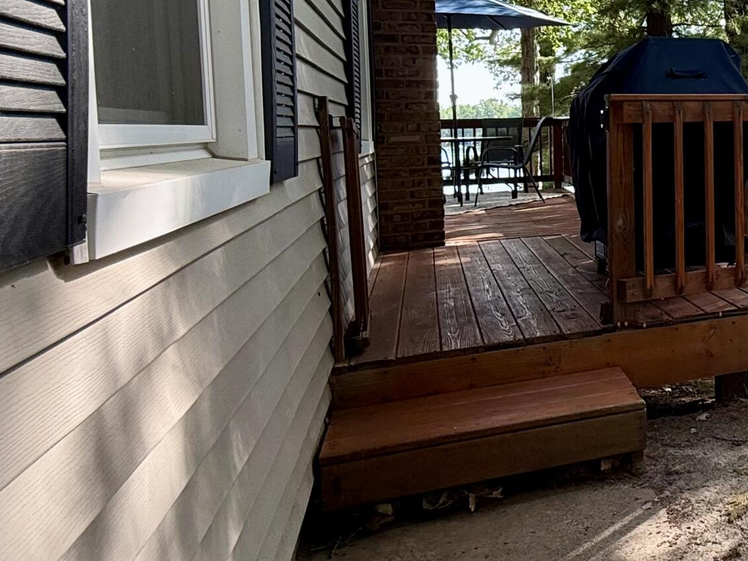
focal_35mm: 37
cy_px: 155
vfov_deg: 37.9
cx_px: 847
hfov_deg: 39.6
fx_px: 799
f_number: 2.2
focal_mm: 2.22
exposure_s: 1/145
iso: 64
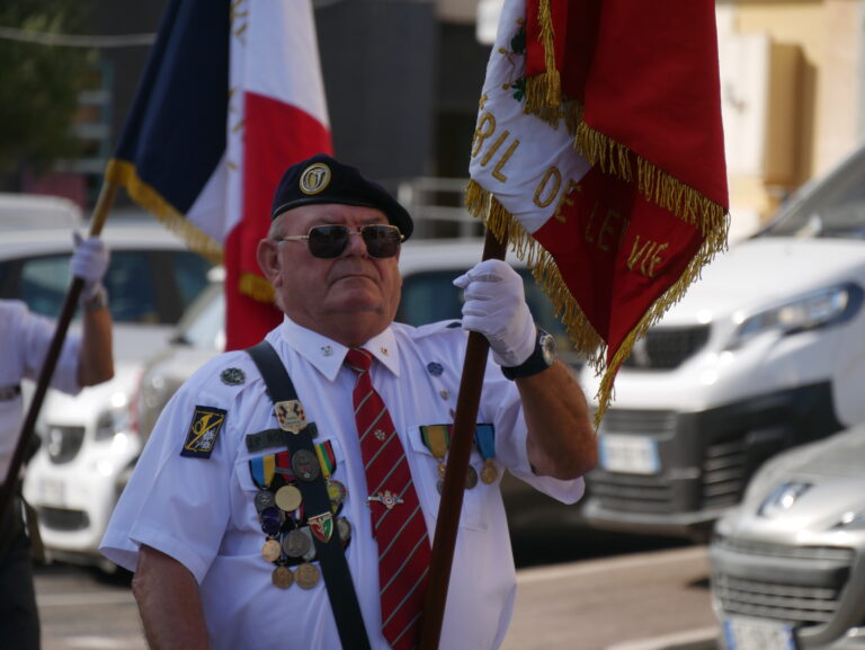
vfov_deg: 5.3
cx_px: 432
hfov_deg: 7.1
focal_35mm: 280
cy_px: 325
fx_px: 7001
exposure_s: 1/500
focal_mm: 140
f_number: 5.6
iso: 200
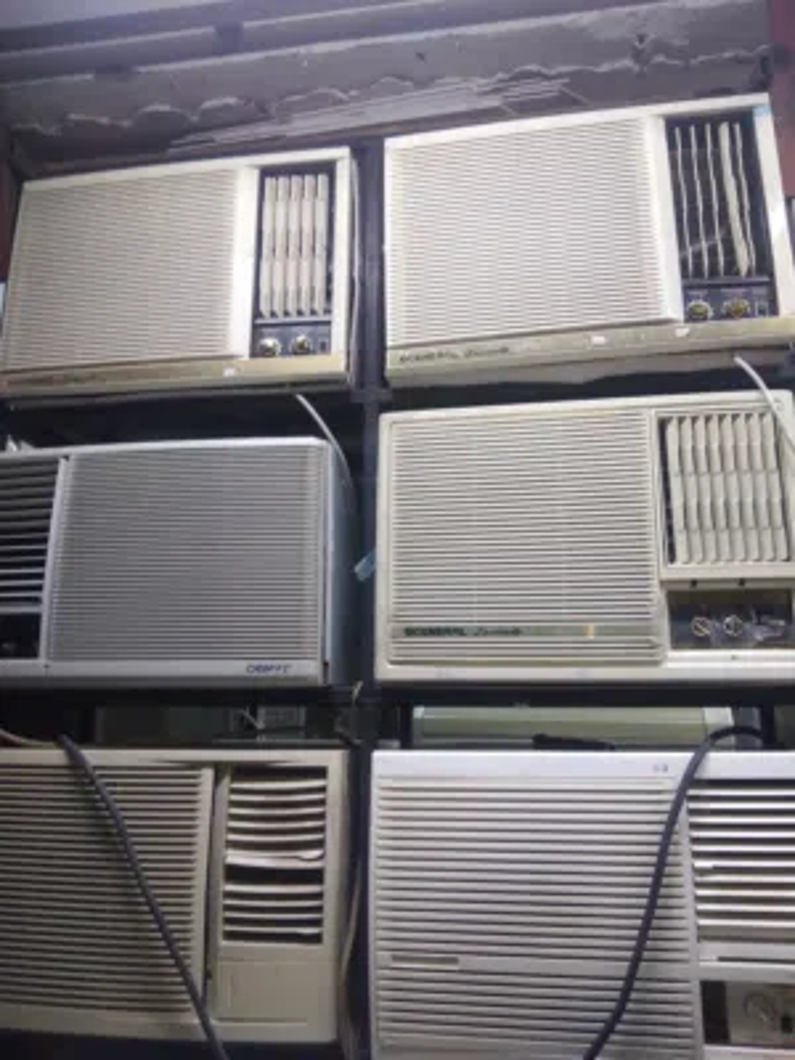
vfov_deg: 67.3
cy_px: 530
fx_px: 796
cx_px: 398
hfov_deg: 53.1
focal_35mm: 26
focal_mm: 3.6
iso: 230
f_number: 1.8
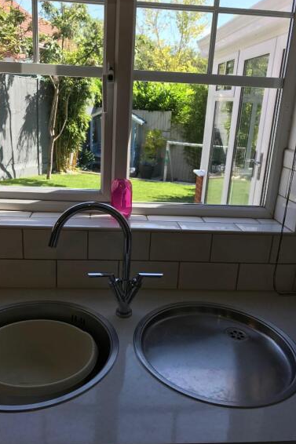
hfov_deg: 43.5
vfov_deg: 61.9
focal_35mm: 30
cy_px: 218
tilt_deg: -15.8
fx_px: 370
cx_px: 128
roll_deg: -3.9
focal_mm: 3.99
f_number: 1.8
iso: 20
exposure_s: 1/424
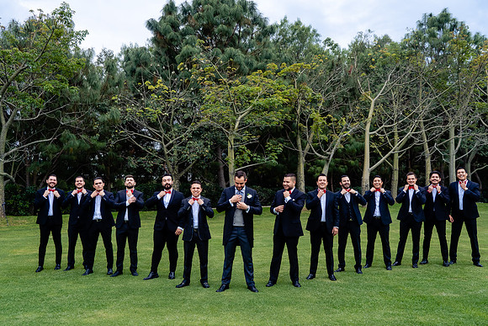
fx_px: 451
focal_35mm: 33
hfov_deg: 56.9
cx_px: 243
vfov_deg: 39.7
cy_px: 163
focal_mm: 33
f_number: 7.1
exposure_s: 1/250
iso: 640
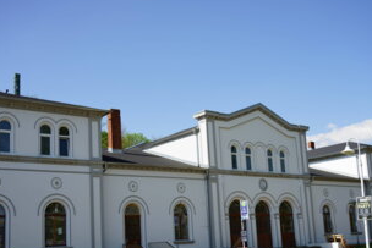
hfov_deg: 42.7
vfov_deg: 29.2
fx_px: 476
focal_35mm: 46
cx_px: 181
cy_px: 155
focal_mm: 35
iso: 100
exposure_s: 1/500
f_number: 4.5
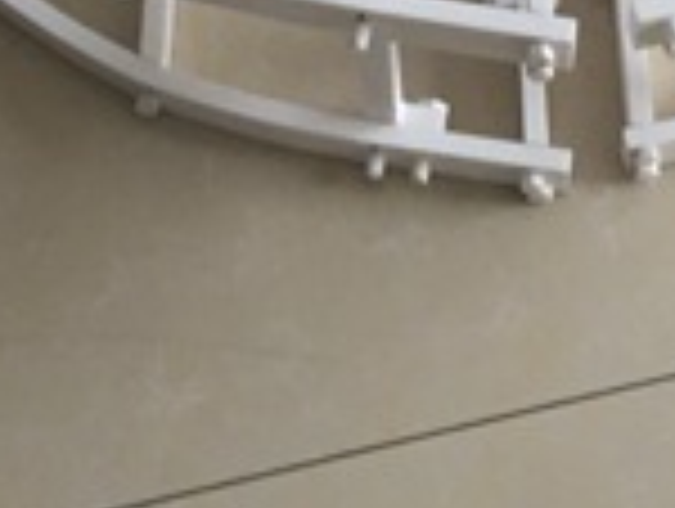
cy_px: -382
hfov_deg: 18.9
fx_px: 2012
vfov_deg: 13.1
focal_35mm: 103
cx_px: 502
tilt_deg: -52.0
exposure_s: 1/33
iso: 125
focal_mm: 4.15
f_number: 2.2
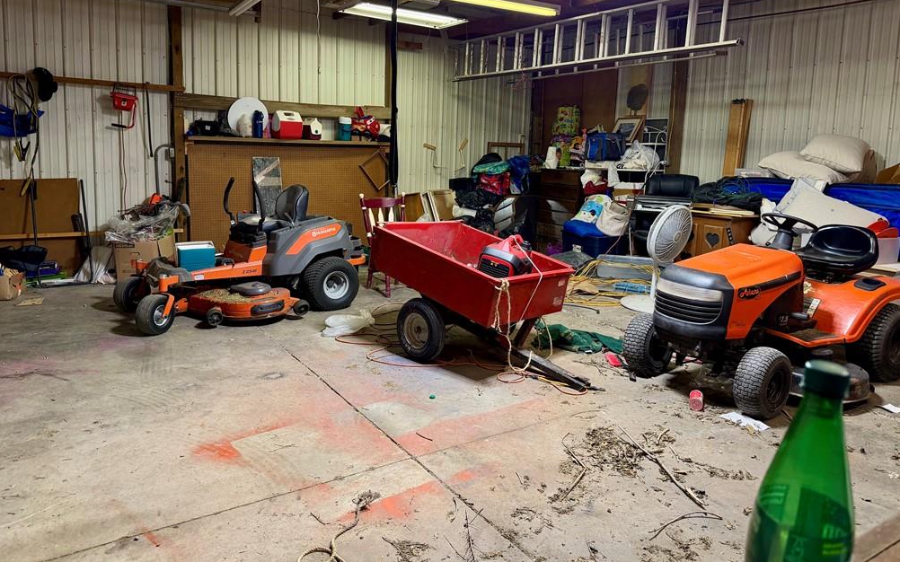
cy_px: 225
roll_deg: -1.3
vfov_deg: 47.3
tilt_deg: -7.3
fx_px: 638
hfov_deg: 70.4
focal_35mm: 26
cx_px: 445
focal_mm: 6.76
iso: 320
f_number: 1.78
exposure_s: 1/120
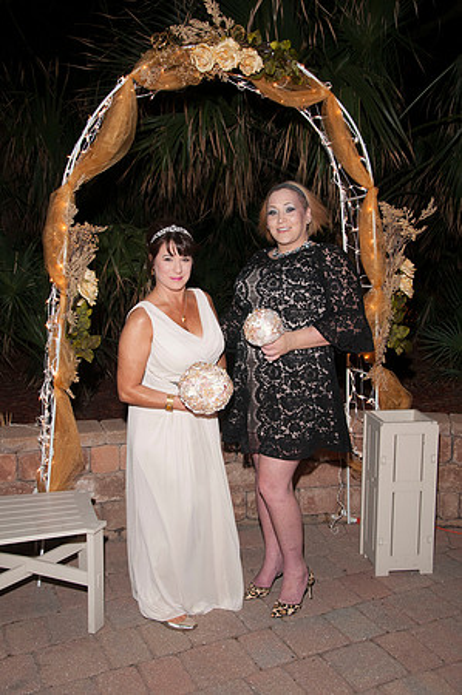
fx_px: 695
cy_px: 348
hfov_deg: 36.8
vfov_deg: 53.2
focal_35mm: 36
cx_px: 231
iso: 400
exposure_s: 1/30
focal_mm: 24
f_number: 5.6
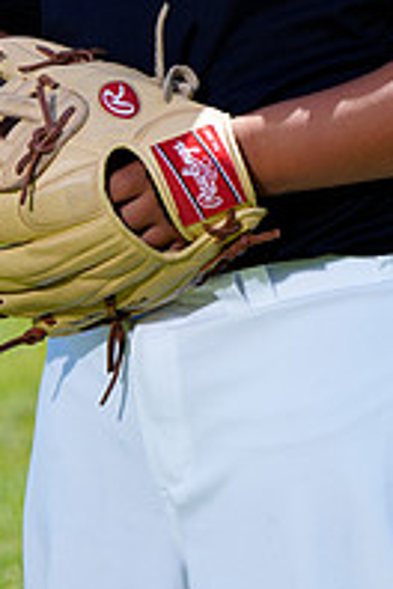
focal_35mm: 425
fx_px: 6959
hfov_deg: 3.2
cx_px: 171
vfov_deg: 4.8
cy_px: -196
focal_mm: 145
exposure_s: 1/250
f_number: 6.3
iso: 100
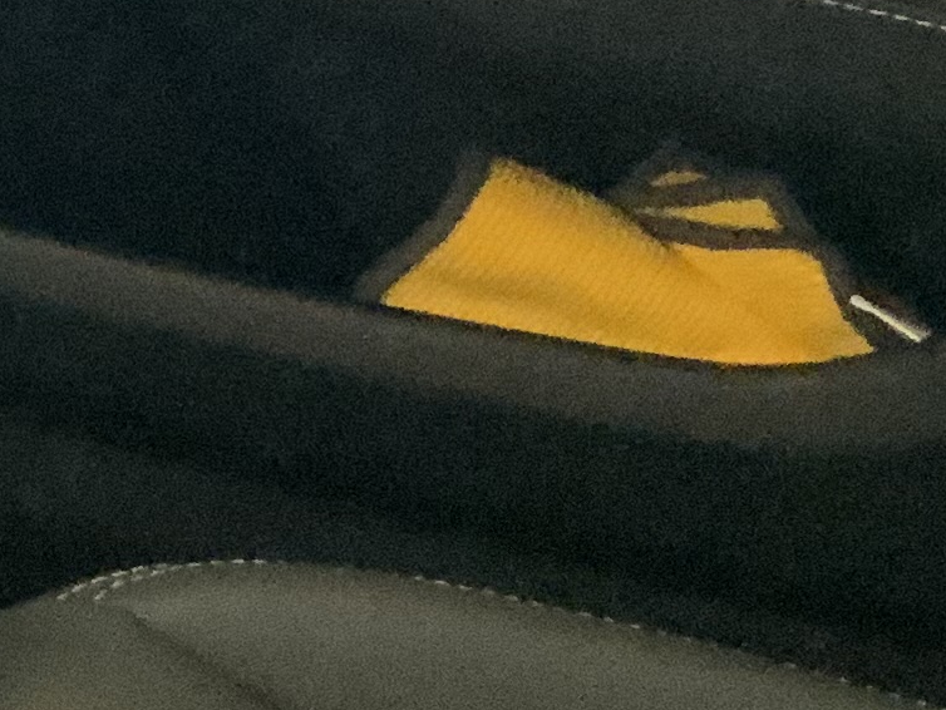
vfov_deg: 9.1
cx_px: -888
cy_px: -588
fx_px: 4237
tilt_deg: -25.3
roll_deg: -2.6
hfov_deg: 11.6
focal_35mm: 155
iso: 320
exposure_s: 1/33
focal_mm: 3
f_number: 1.8
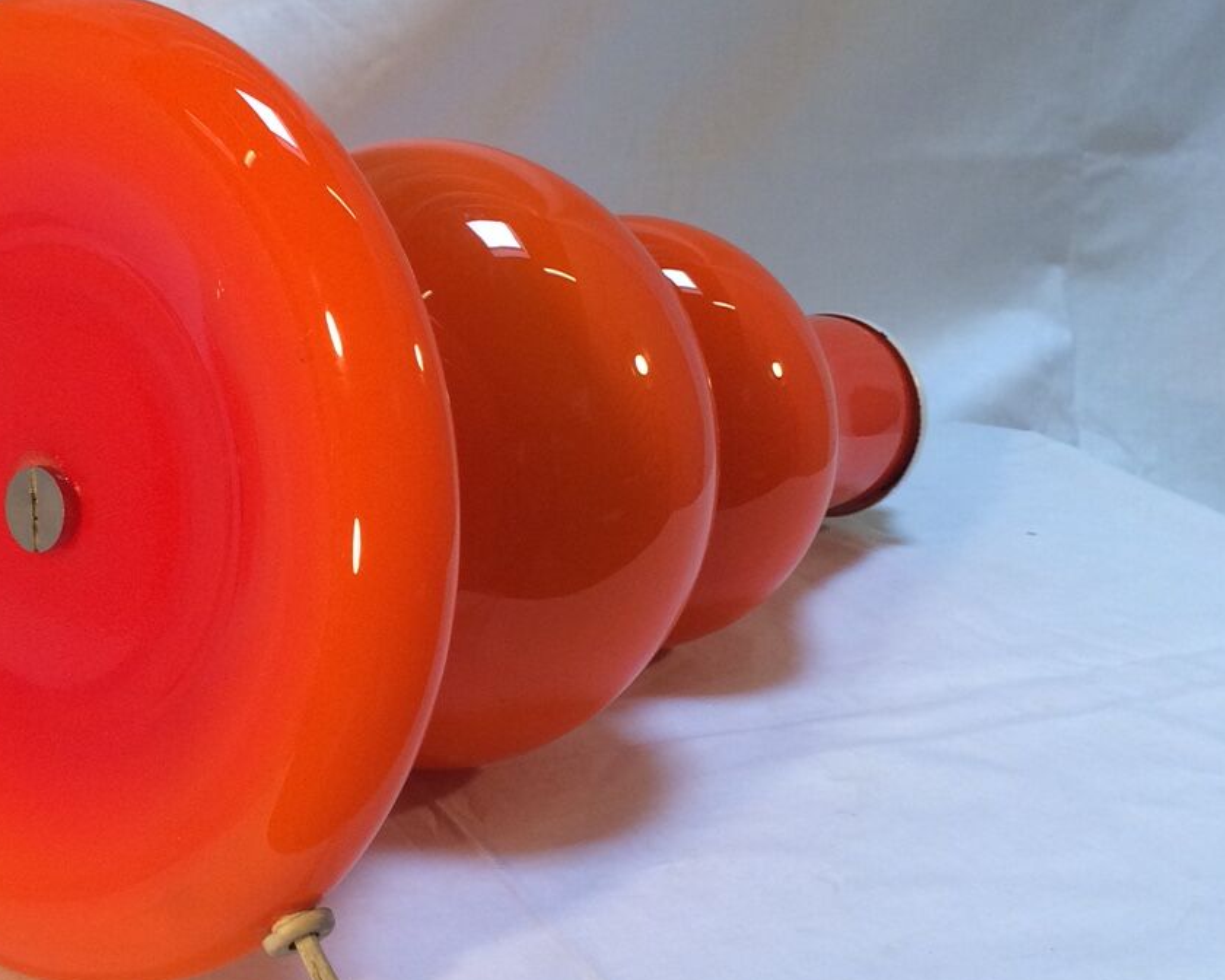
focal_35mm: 55
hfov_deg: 33.7
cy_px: 464
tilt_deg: -17.0
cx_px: 359
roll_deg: +0.6
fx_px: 1994
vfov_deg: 27.6
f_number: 2.2
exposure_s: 1/100
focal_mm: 4.15
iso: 64
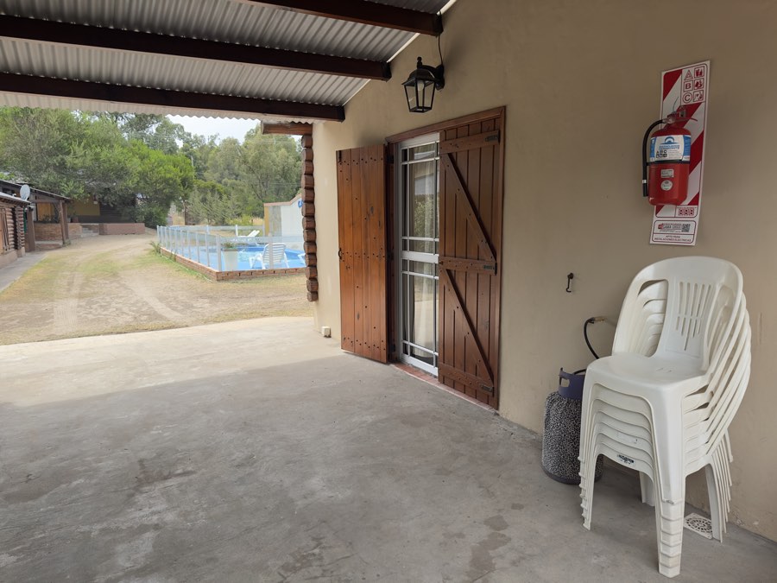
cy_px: 292
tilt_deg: -7.5
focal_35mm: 24
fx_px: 539
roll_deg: +0.7
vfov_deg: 56.8
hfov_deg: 71.6
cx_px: 388
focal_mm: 6.86
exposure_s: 1/1757
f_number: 1.78
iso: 80
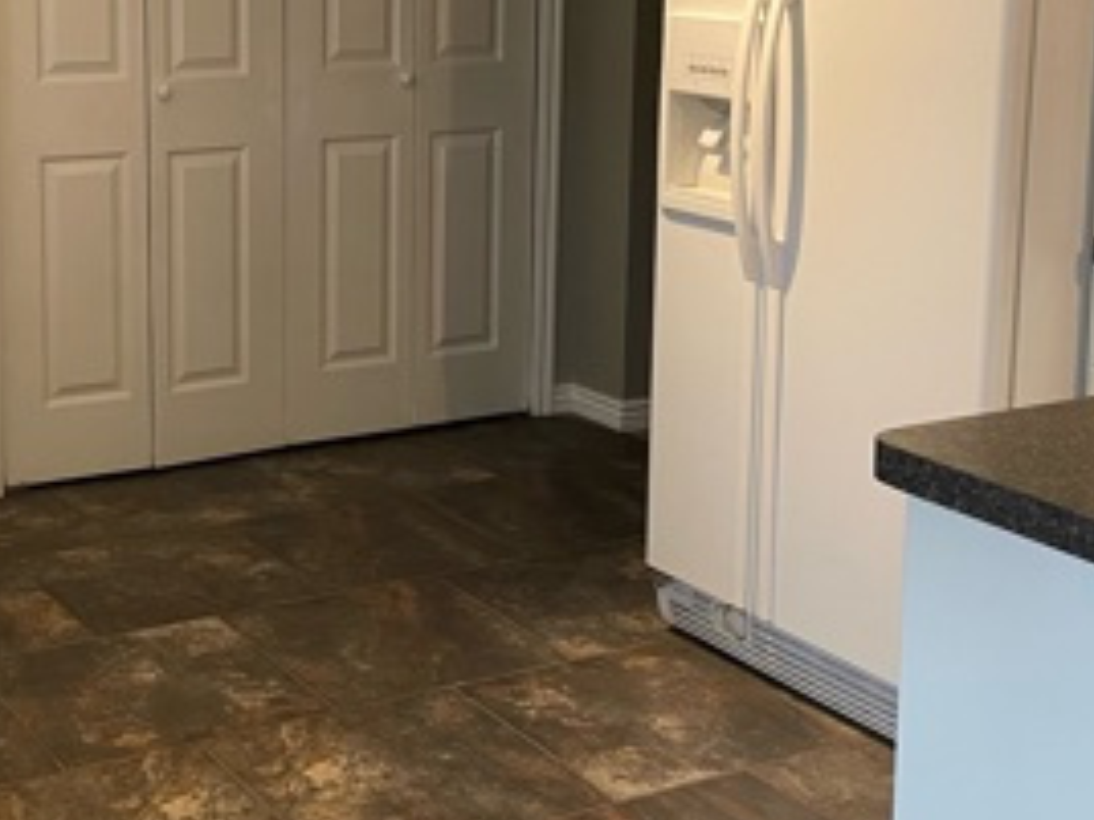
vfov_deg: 23.5
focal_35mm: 62
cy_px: 224
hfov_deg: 30.9
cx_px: 347
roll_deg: -0.9
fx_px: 1959
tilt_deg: -9.9
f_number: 1.6
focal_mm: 4.2
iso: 125
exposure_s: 1/60
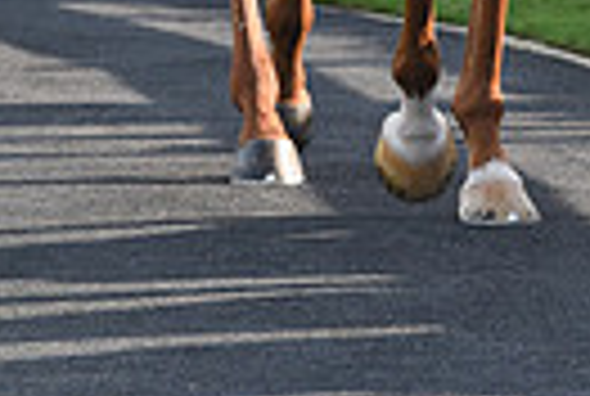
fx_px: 11613
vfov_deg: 1.9
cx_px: 788
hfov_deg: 2.9
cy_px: -430
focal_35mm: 707
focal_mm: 160
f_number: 5.6
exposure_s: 1/1600
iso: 640
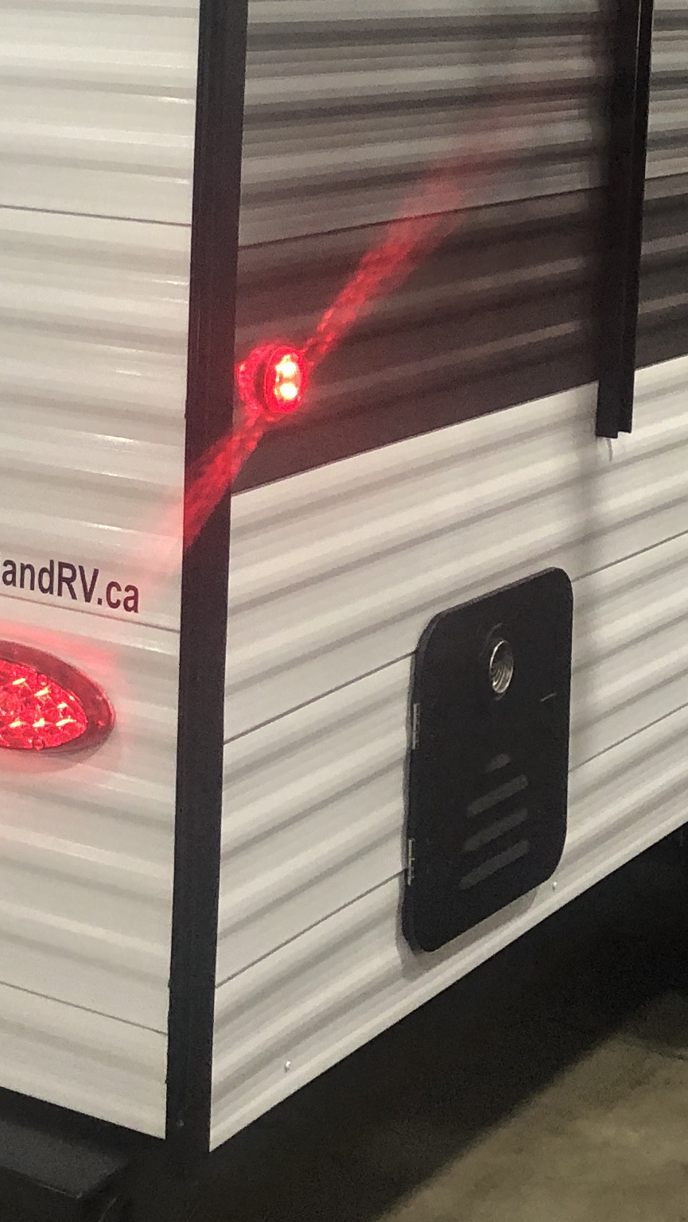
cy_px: 168
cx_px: 119
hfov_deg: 15.0
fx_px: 2594
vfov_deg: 25.8
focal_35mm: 80
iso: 40
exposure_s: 1/15
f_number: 1.8
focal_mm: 3.99
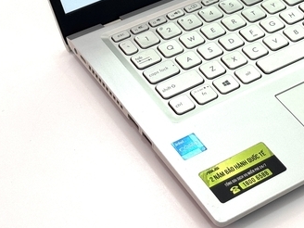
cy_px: -32
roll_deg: -0.6
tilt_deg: -37.1
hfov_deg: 16.7
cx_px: 260
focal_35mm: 117
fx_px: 1028
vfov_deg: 12.4
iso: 64
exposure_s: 1/186
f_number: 1.78
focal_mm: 6.76
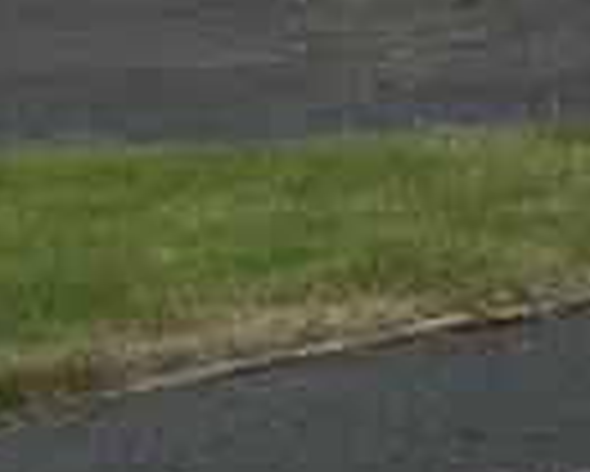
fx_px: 3460
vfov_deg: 7.0
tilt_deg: +6.0
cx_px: 1459
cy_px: -975
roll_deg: -0.5
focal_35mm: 198
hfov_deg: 8.8
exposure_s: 1/4329
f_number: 1.6
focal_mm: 5.96
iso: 64
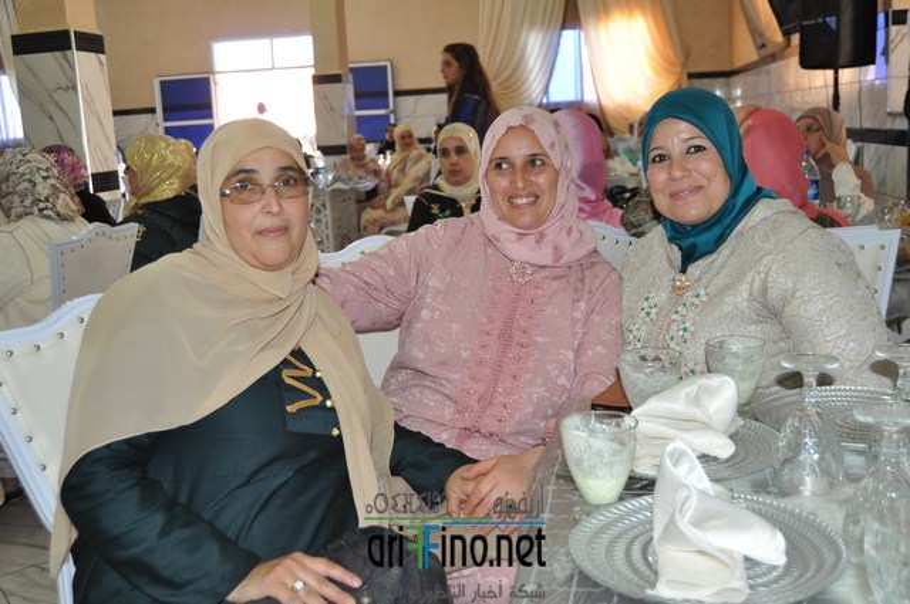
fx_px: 985
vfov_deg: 34.1
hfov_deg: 49.6
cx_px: 455
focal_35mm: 39
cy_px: 302
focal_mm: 26
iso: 800
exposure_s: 1/60
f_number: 4
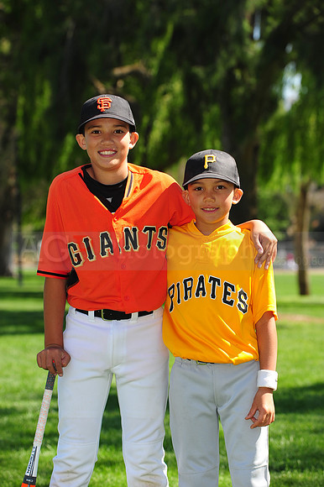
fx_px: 1825
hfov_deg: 10.1
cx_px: 162
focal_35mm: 135
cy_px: 244
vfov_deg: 15.2
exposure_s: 1/400
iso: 200
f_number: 6.3
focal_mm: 135
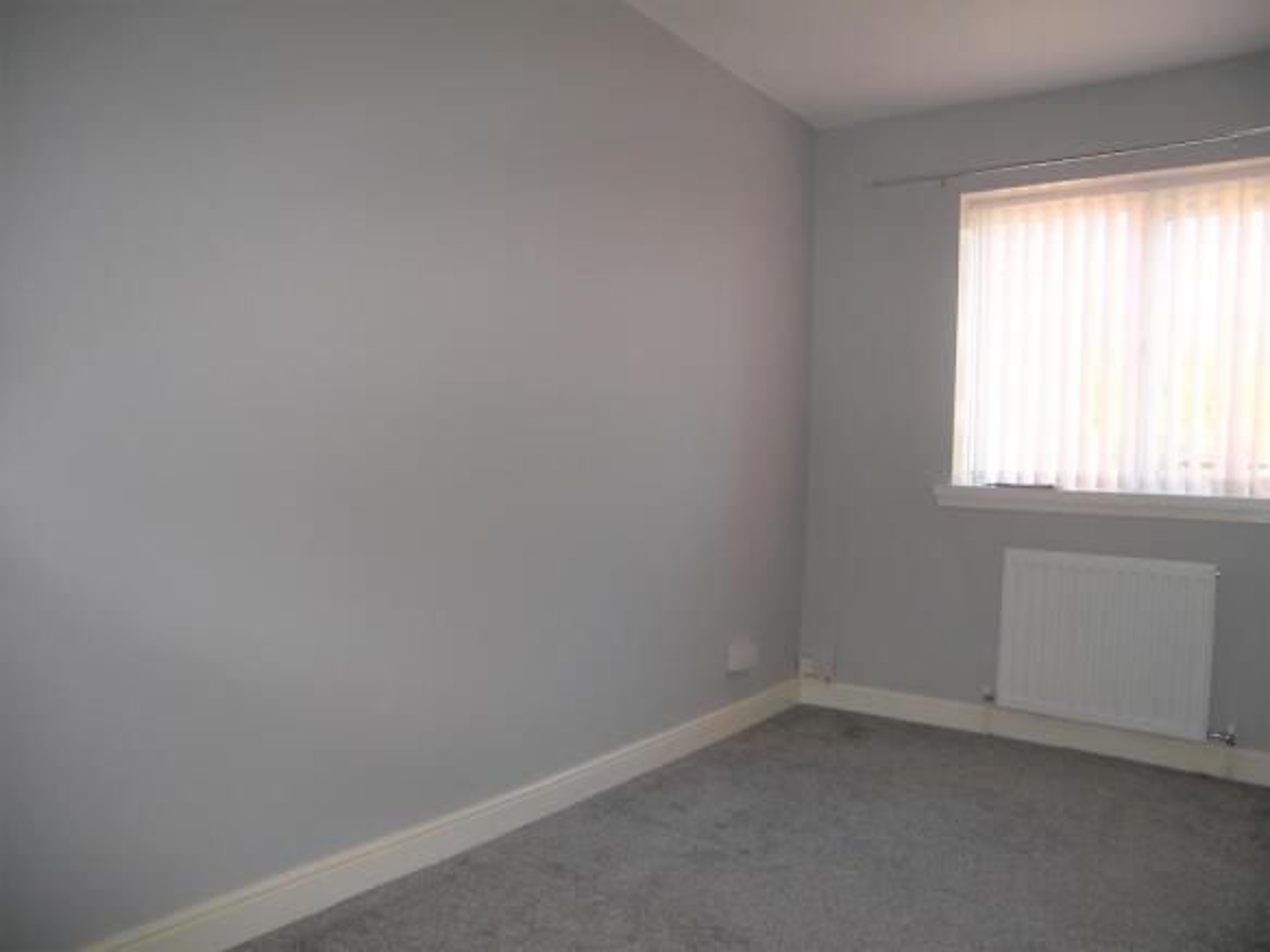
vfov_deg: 53.0
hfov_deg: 67.3
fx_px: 954
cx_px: 635
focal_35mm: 26
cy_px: 476
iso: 50
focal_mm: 5.5
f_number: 2.8
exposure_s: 1/30
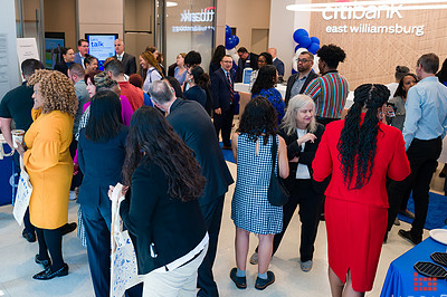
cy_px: 115
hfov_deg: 53.9
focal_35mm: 35
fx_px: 434
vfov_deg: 37.6
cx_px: 169
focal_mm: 24
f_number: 3.2
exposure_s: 1/200
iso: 400
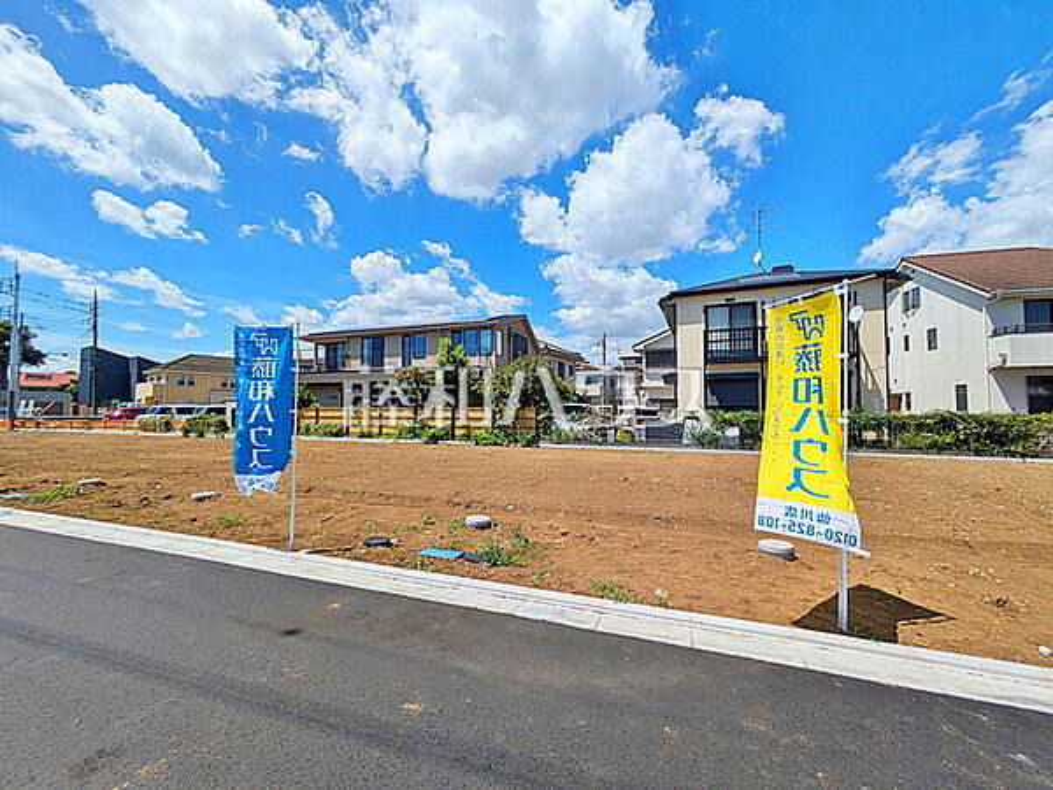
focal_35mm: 14
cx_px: 526
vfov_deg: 85.7
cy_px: 395
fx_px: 426
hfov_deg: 102.1
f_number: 2.2
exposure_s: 1/2915
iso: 46
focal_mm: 1.83
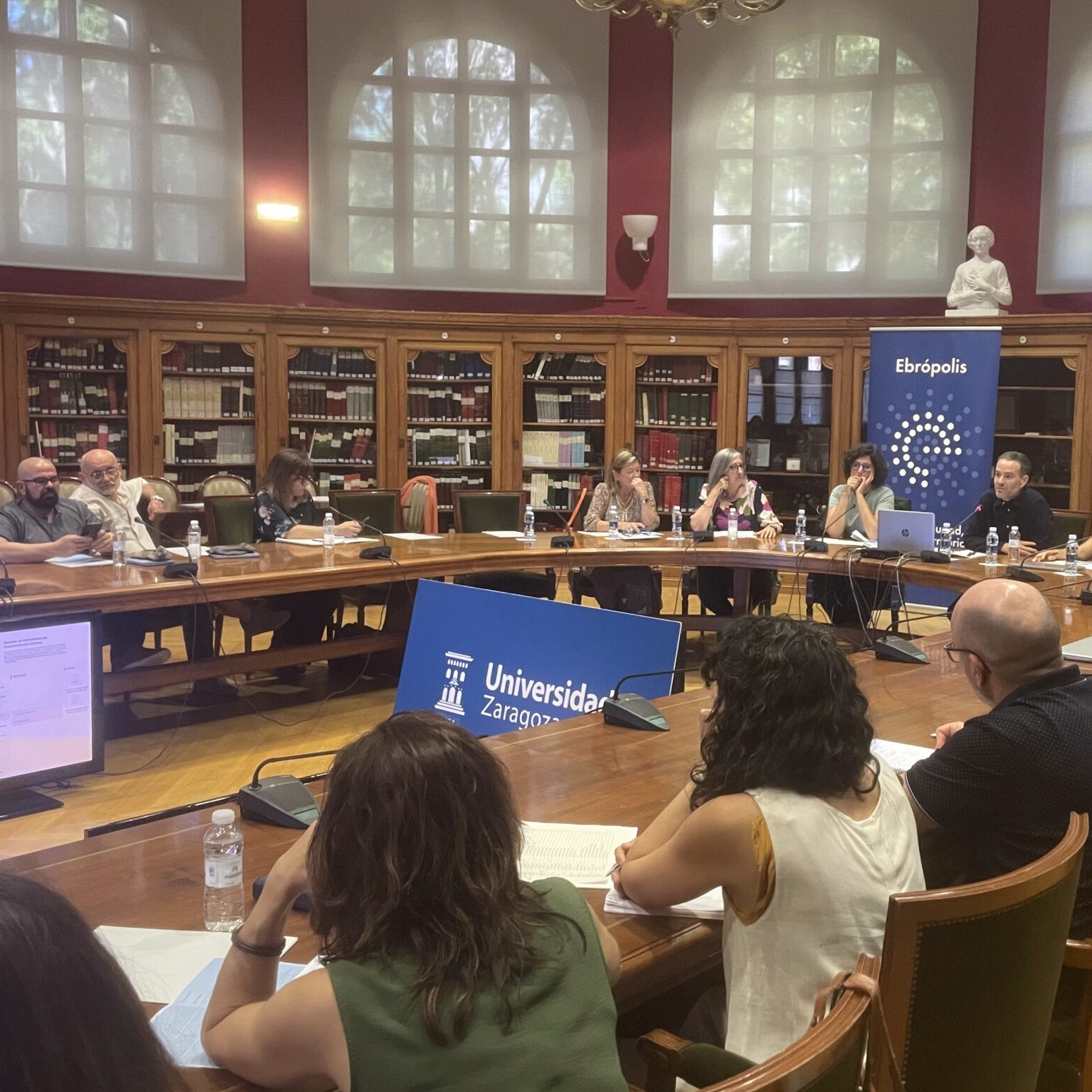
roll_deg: -1.2
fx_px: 1356
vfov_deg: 43.9
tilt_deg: -5.9
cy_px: 535
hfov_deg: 43.6
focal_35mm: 38
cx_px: 662
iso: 320
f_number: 1.6
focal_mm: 4.2
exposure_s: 1/60
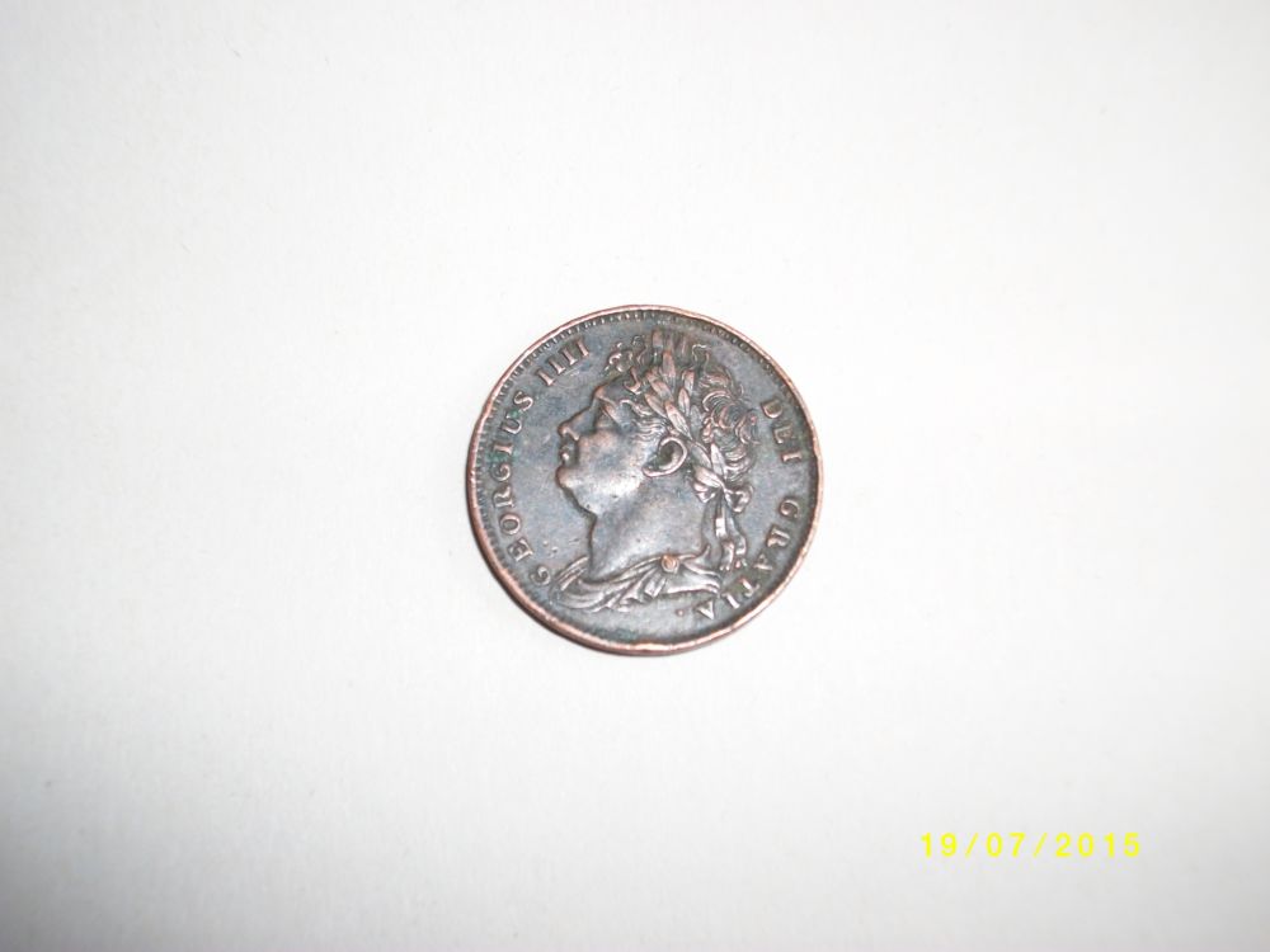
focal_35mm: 39
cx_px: 635
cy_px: 476
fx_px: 1431
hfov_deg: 47.9
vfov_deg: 36.8
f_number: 3.2
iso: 125
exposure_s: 1/50.3
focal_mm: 7.1
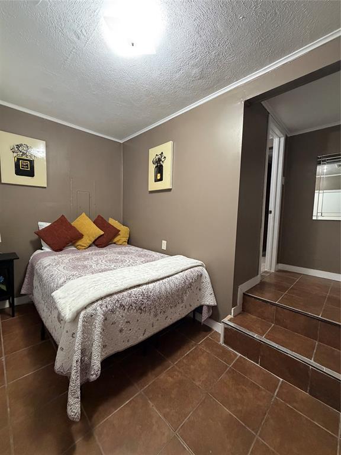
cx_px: 170
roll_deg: -1.9
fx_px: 184
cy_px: 228
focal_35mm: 14
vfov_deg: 102.1
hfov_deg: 85.7
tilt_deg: -4.5
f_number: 2.2
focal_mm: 2.22
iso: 640
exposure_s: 1/60
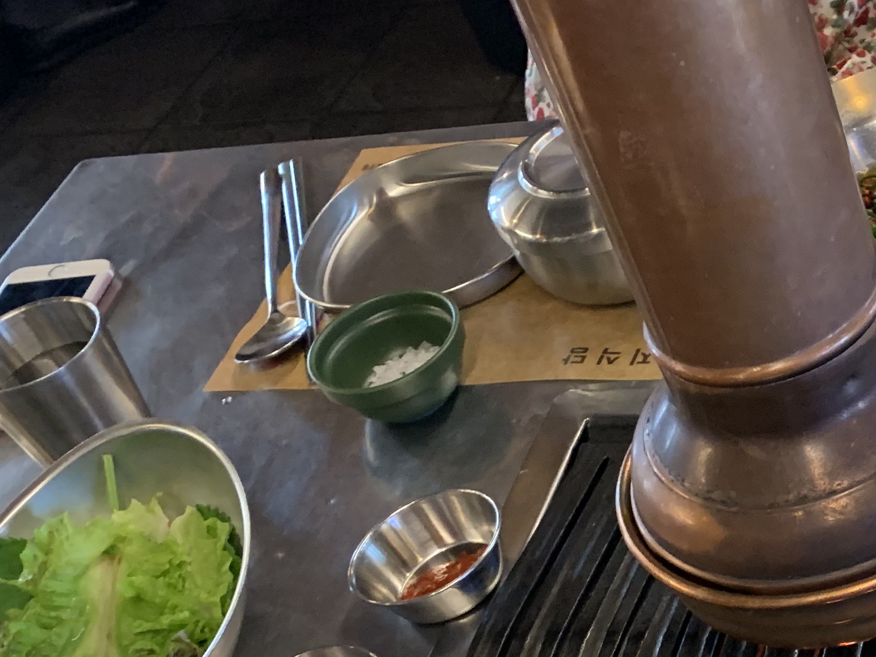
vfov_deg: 20.5
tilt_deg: -47.6
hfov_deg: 26.5
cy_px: 737
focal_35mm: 68
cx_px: 945
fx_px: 1721
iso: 320
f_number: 1.8
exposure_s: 1/40
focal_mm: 4.25
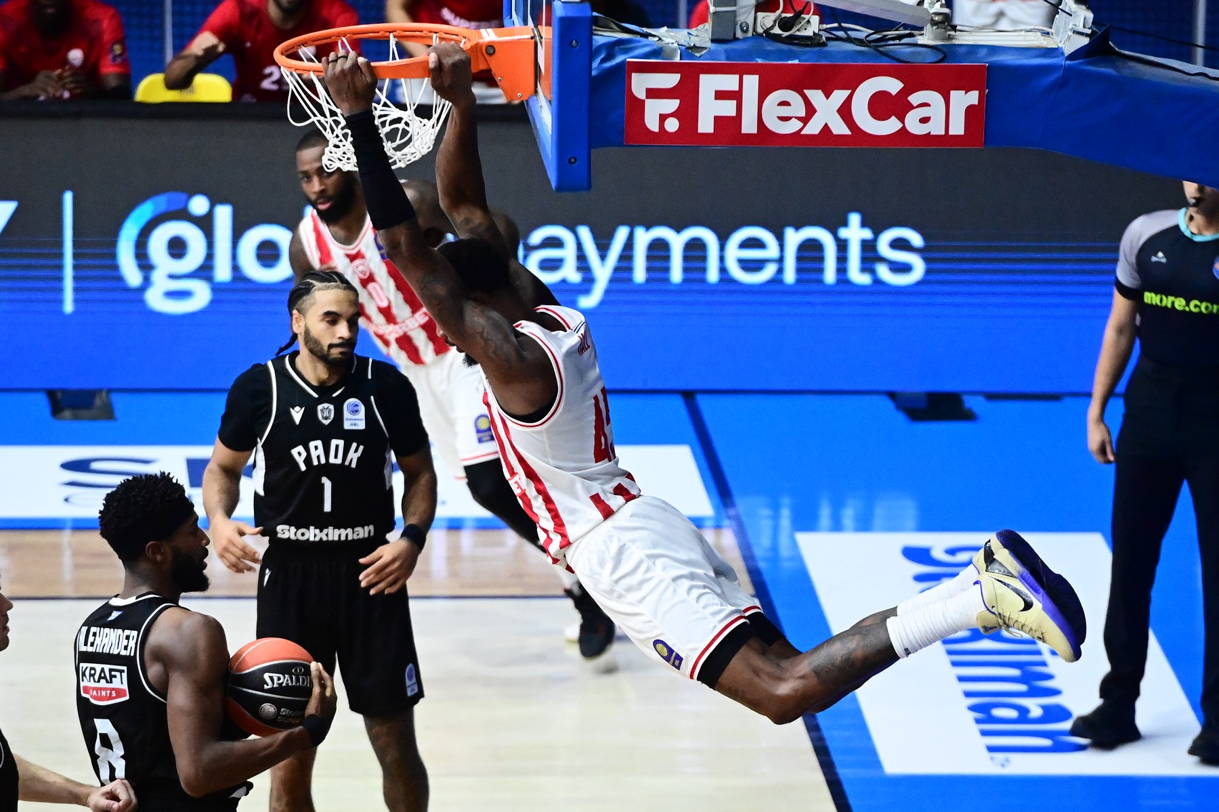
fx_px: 6772
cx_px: 610
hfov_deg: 10.3
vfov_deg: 6.9
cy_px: 406
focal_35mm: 200
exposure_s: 1/1000
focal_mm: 200
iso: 3200
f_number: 3.2
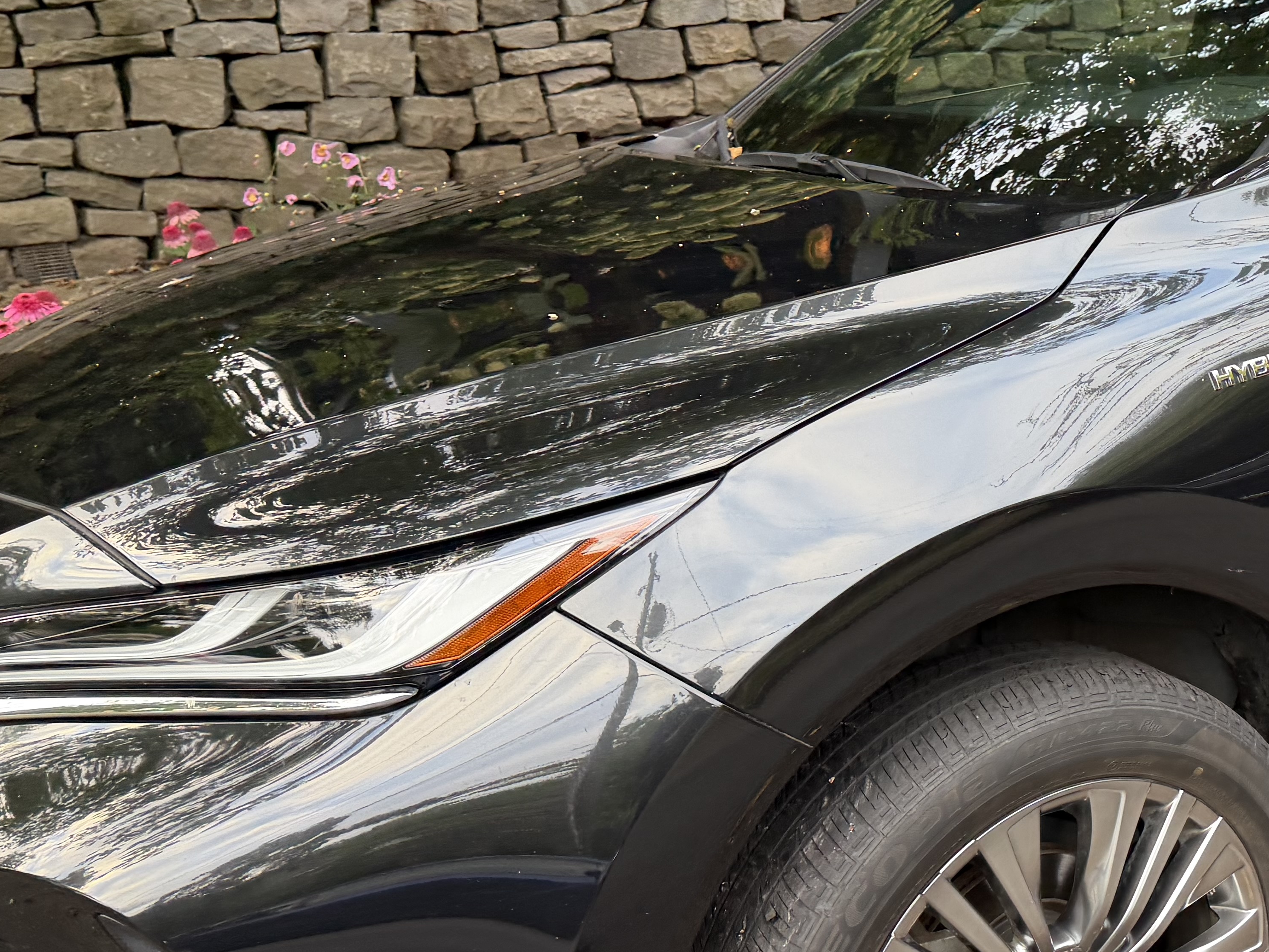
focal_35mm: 46
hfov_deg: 37.9
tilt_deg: -15.4
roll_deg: +1.8
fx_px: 1686
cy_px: 482
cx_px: 1186
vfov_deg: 31.5
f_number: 1.78
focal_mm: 6.76
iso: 200
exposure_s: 1/121
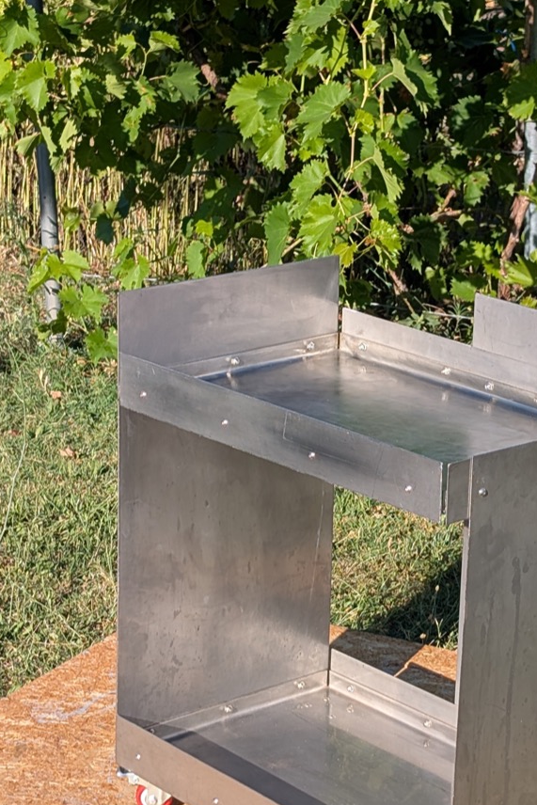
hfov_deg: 14.3
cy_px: 433
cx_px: 406
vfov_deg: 21.5
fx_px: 2125
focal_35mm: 95
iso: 22
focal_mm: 6.9
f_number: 1.68
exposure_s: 1/737
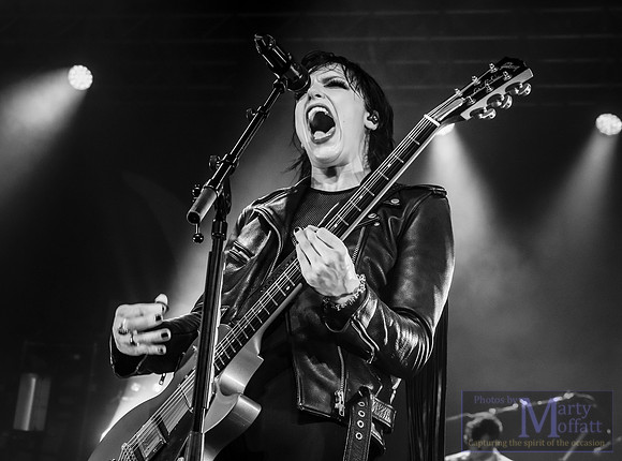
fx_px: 1214
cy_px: 207
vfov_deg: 21.5
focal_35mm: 68
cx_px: 339
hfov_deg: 28.7
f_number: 4
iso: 800
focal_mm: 31
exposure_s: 1/160
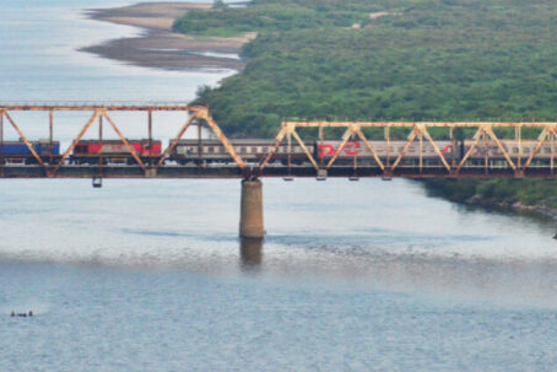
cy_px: 68
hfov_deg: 3.9
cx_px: 256
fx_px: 8249
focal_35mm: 533
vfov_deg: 2.6
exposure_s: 1/800
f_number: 5.6
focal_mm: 210
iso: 400
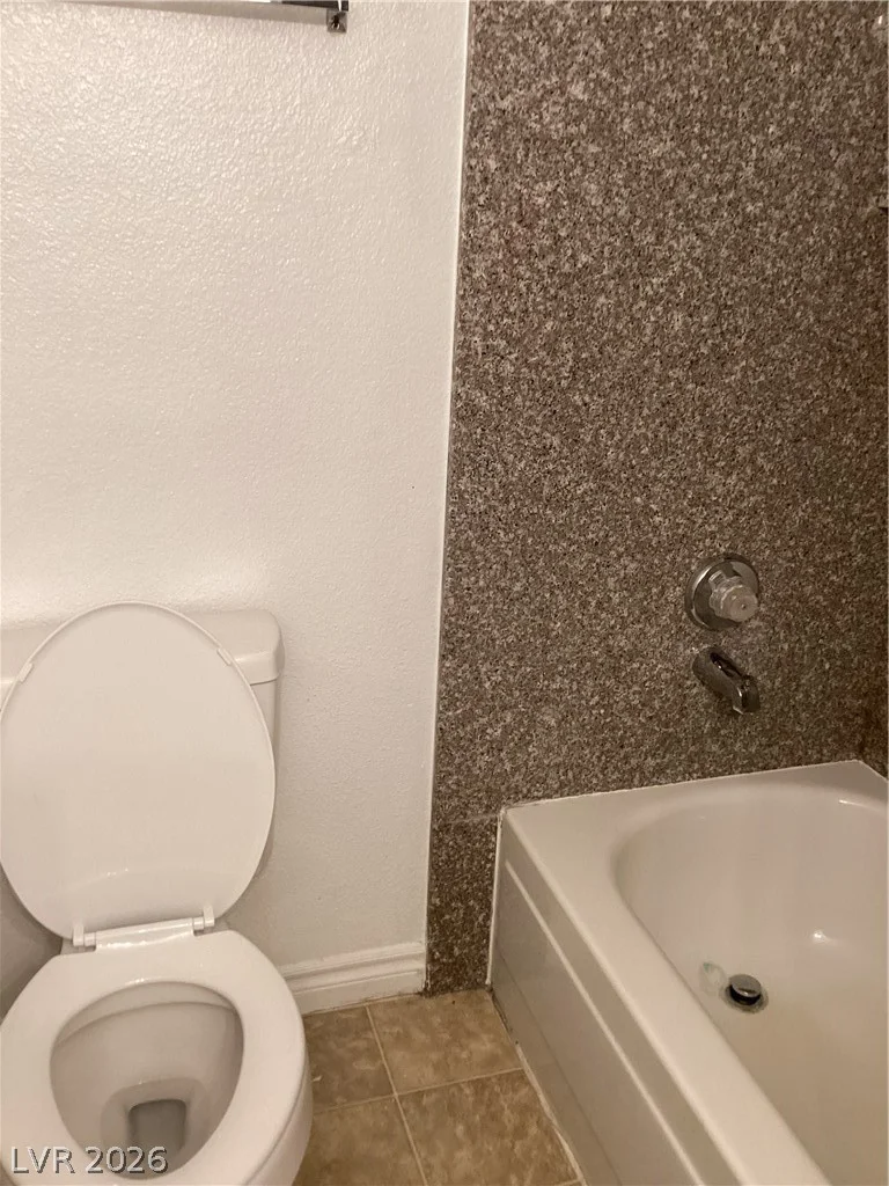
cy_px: 593
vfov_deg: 58.4
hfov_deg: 45.4
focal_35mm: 31
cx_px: 444
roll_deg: -3.6
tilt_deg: -22.4
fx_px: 1062
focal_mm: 3.3
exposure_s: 1/60
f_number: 2.4
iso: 250
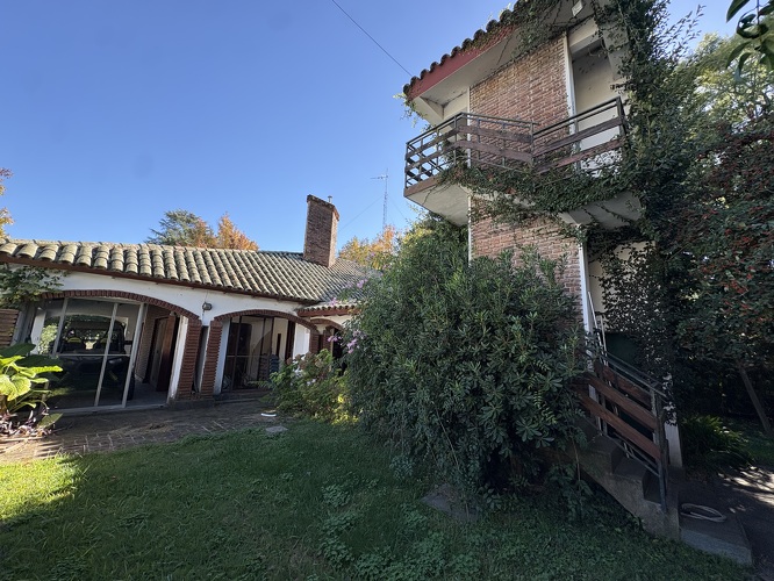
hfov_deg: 102.0
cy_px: 290
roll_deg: -1.8
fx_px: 313
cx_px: 387
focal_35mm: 14
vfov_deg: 85.7
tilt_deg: +11.4
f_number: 2.2
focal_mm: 2.22
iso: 64
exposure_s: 1/488
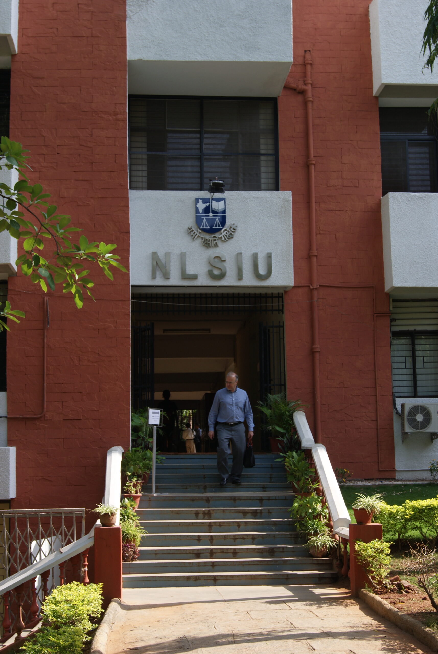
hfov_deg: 25.8
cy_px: 327
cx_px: 219
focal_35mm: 52
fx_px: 955
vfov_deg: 37.8
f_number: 7.1
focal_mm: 35
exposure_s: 1/125
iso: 100
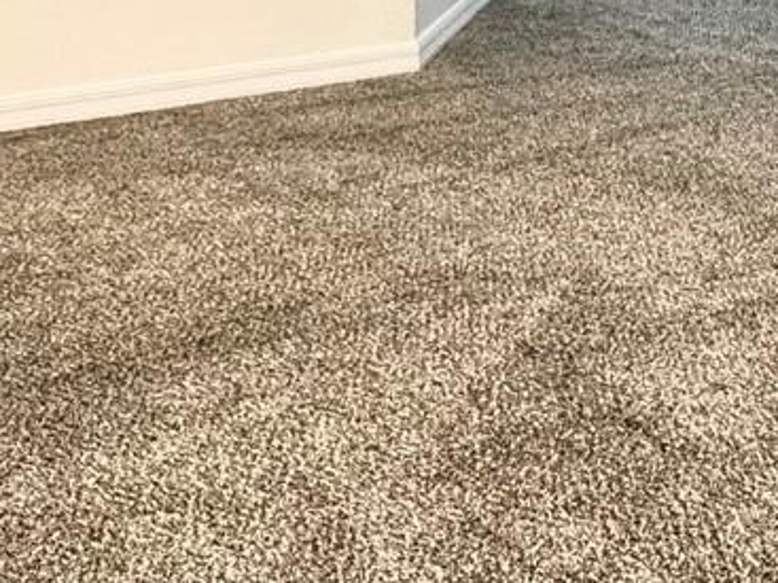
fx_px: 1371
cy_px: -227
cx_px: 490
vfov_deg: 21.2
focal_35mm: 61
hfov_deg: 31.5
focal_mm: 2.22
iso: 320
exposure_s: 1/120
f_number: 2.2
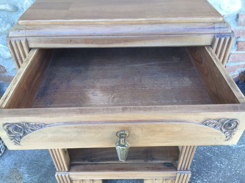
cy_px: 92
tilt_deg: -40.3
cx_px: 122
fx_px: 205
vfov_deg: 48.2
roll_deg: -0.8
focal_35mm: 29
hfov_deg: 61.7
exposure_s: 1/100
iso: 32
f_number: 2.2
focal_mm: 4.15
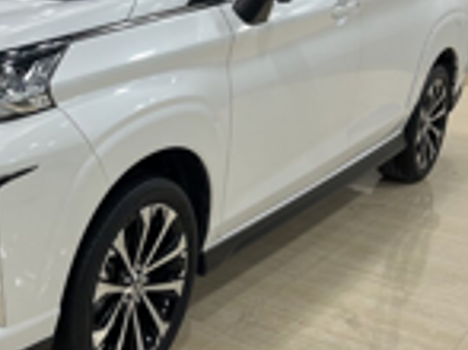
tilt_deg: -15.0
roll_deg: -1.9
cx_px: 73
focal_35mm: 62
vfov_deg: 23.6
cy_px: 129
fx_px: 838
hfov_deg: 30.2
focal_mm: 5.7
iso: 50
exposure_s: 1/100
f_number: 1.5
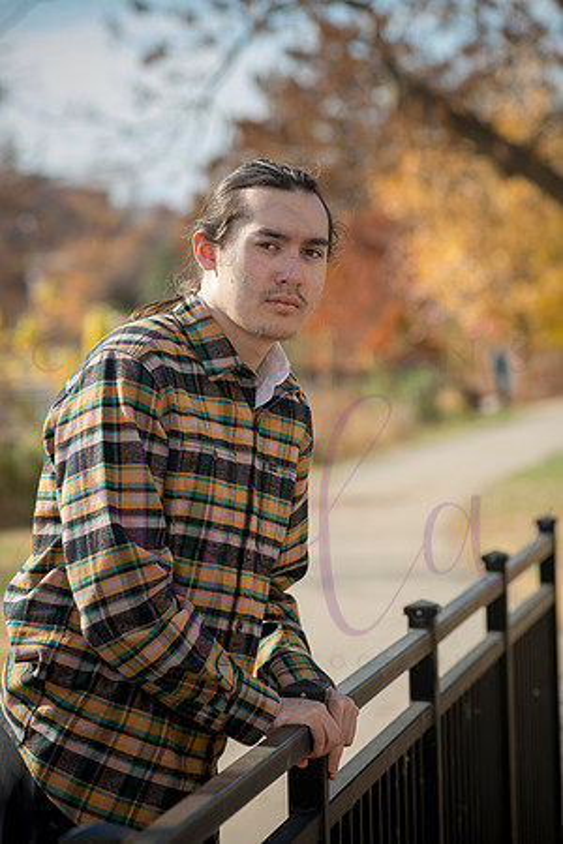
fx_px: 3167
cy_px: 422
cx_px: 282
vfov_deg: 15.2
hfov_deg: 10.2
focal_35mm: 135
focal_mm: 135
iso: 400
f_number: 6.3
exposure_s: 1/800
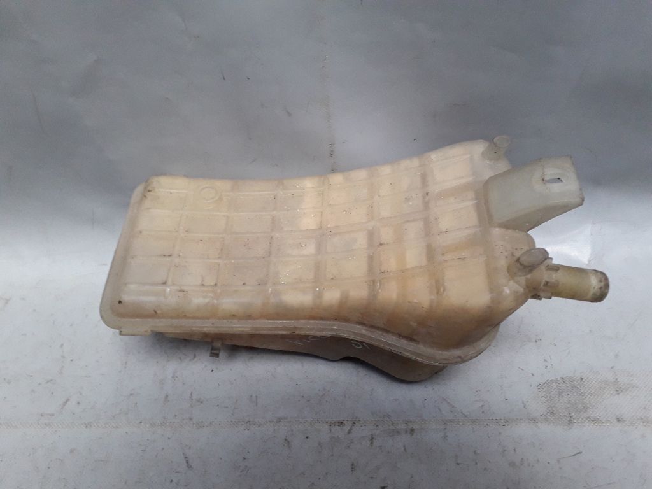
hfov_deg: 65.3
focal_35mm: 27
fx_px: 509
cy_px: 244
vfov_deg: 51.4
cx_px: 326
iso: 160
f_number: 1.9
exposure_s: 1/50
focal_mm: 3.6
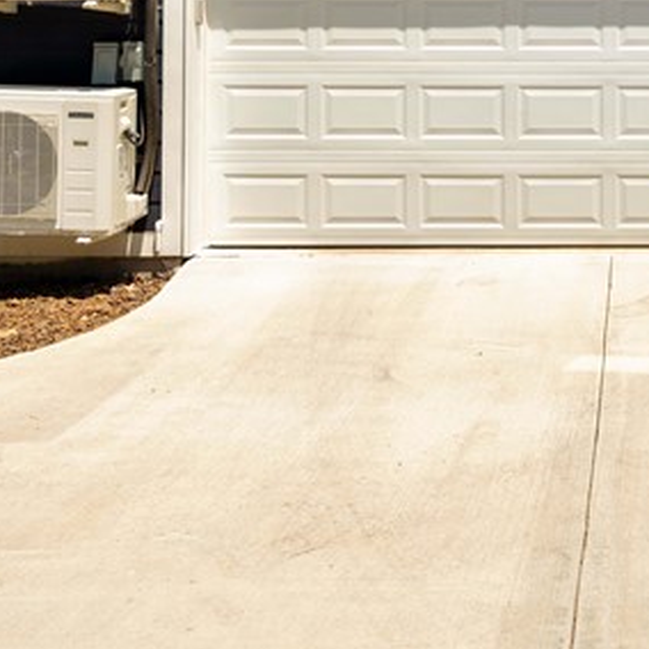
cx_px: 670
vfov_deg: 18.9
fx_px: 1379
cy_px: -578
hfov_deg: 25.0
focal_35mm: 65
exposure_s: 1/250
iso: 100
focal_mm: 20
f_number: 6.3
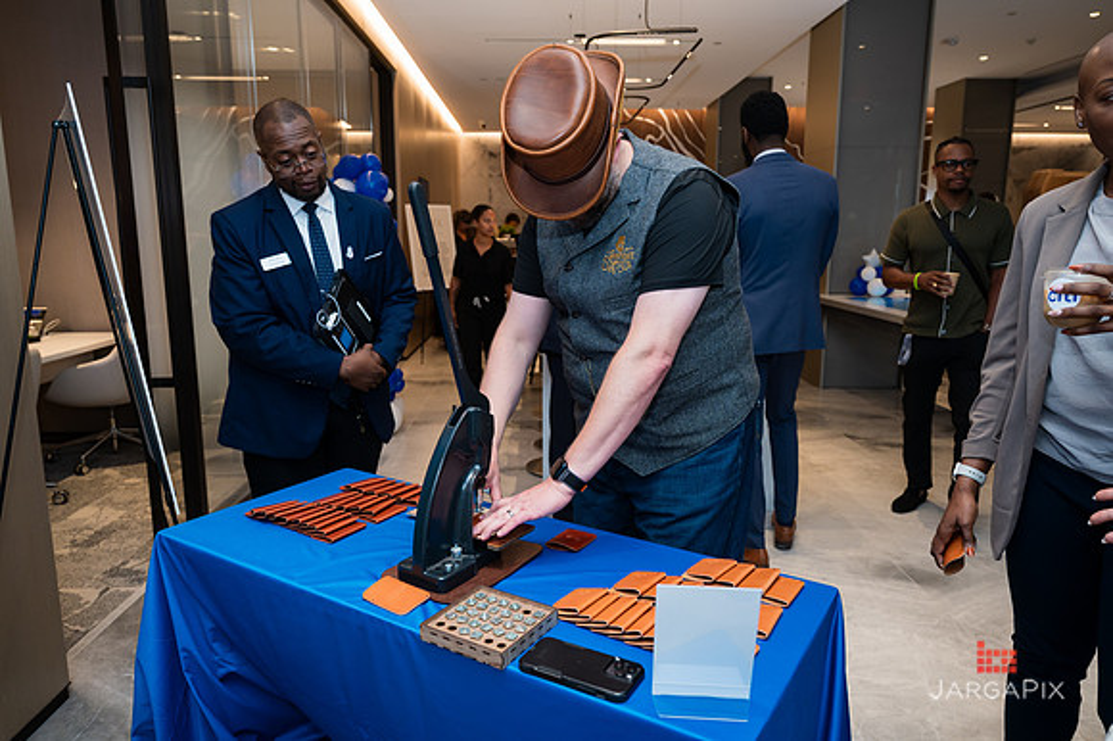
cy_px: 370
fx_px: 745
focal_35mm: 24
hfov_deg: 73.5
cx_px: 556
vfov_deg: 52.9
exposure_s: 1/160
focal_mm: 24
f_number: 4
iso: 640
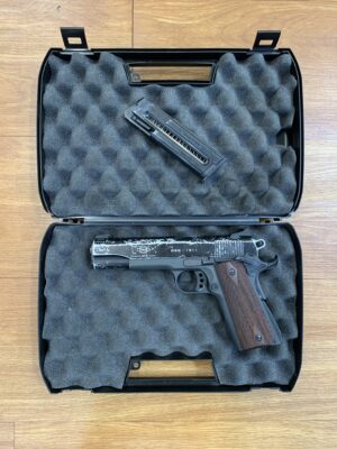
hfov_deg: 53.1
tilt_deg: -89.2
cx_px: 168
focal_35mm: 26
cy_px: 224
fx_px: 337
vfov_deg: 67.3
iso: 250
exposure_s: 1/50
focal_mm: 4.25
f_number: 1.8
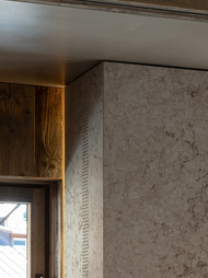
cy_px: 351
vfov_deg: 13.5
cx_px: 211
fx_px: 1140
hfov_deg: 10.3
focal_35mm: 142
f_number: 11
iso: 100
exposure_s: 1/2
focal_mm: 45
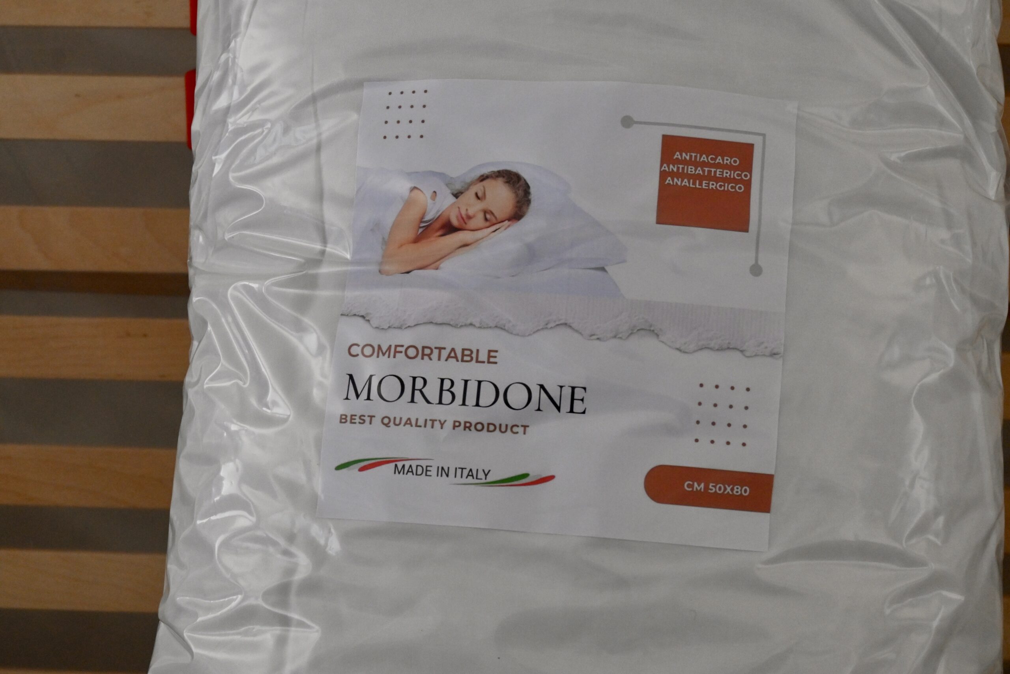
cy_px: 337
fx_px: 1767
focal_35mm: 63
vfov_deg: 21.6
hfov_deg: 31.9
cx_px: 505
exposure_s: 1/125
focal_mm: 42
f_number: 5.6
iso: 1800
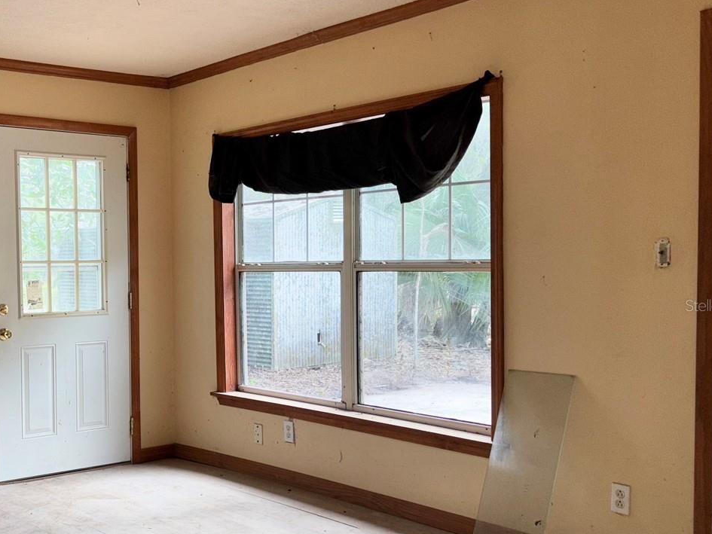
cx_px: 154
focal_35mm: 44
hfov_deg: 41.3
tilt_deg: -2.9
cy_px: 305
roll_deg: +0.3
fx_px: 905
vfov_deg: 32.8
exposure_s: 1/35
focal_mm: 5.96
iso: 32
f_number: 1.6
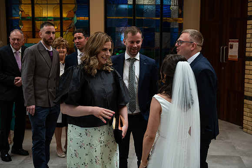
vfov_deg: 27.0
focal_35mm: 50
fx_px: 350
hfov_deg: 39.6
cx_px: 126
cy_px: 84
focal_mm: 50
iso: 800
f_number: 3.5
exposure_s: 1/160
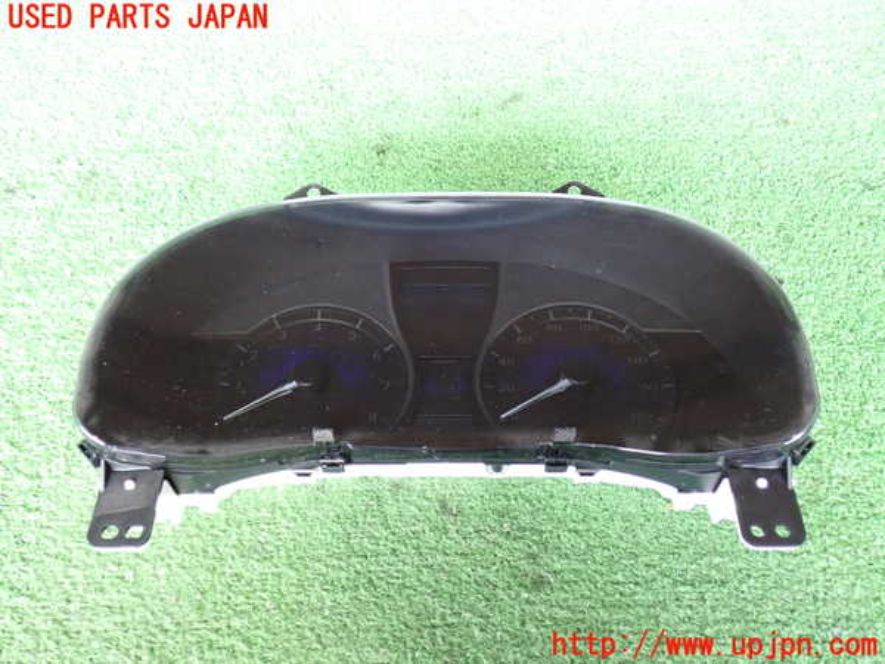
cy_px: 332
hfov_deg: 56.8
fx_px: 818
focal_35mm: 32
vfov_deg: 44.2
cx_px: 442
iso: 500
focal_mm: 5.79
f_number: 2.4
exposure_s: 1/30
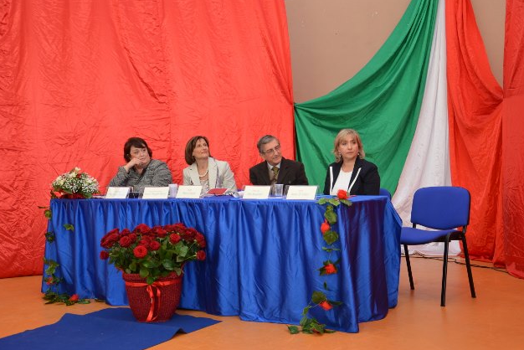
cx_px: 259
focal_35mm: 52
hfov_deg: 38.2
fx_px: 757
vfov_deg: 26.0
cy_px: 173
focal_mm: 34
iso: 720
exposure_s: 1/60
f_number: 4.2
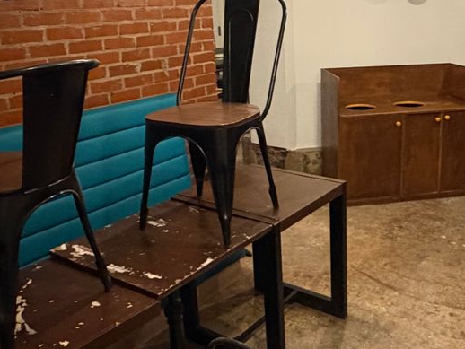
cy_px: 129
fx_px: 403
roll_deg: +1.6
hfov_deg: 58.9
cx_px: 301
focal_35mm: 30
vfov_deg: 46.4
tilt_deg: -12.8
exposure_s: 1/50
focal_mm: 2.22
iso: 500
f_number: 2.2
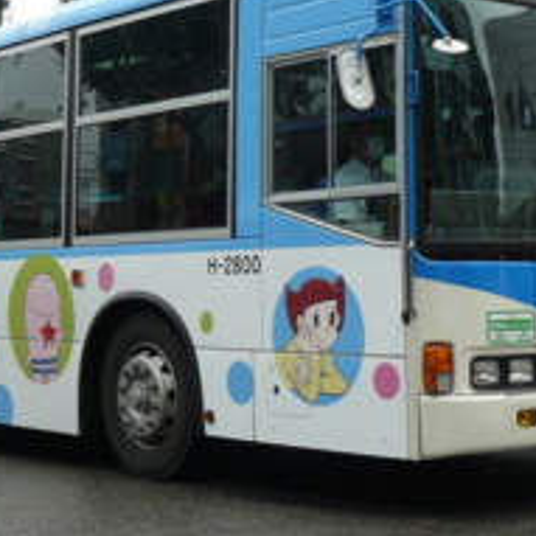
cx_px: 230
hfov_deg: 21.6
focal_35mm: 80
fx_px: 1401
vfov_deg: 21.6
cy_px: 171
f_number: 4
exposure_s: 1/125
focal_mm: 6
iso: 100
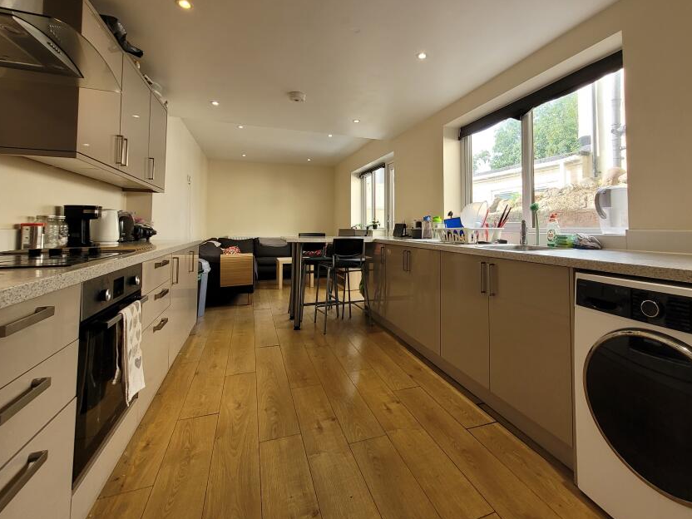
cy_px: 210
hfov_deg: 94.2
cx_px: 380
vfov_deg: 77.3
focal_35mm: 16
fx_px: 320
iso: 50
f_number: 2.2
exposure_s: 1/50
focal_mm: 1.74
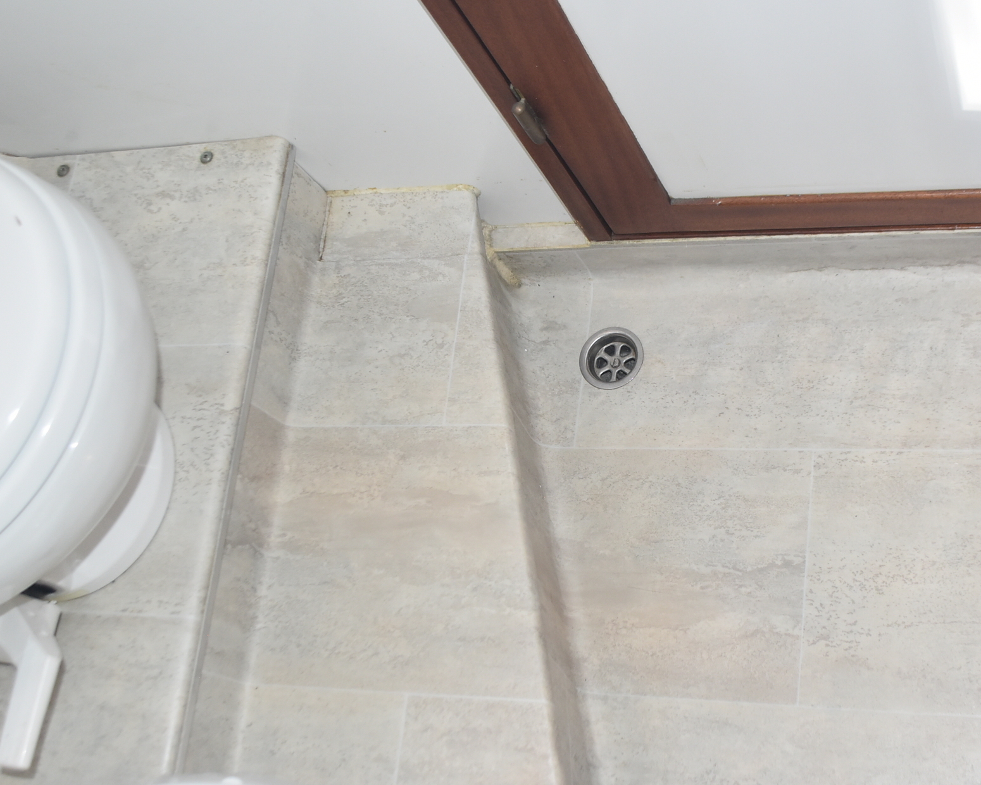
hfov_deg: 37.0
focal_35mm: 50
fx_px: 1452
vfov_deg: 30.3
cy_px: 396
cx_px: 635
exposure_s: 1/80
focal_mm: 22
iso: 800
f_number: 4.5
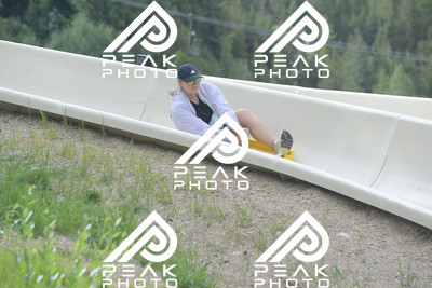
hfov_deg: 10.5
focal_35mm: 195
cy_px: 144
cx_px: 216
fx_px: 2341
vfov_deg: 7.0
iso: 560
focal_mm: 195
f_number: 6.3
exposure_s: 1/640
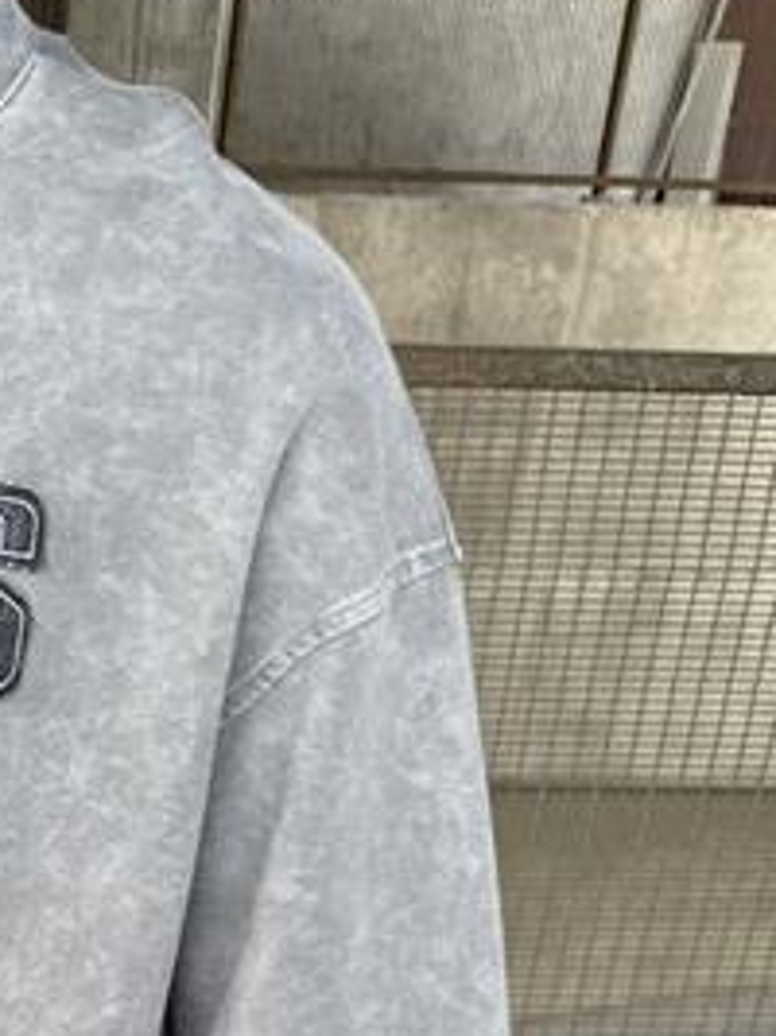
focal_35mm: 72
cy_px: 1494
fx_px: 2154
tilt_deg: -27.9
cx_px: -287
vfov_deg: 22.7
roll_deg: -2.1
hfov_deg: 18.7
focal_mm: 6.76
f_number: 1.78
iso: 80
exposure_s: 1/330
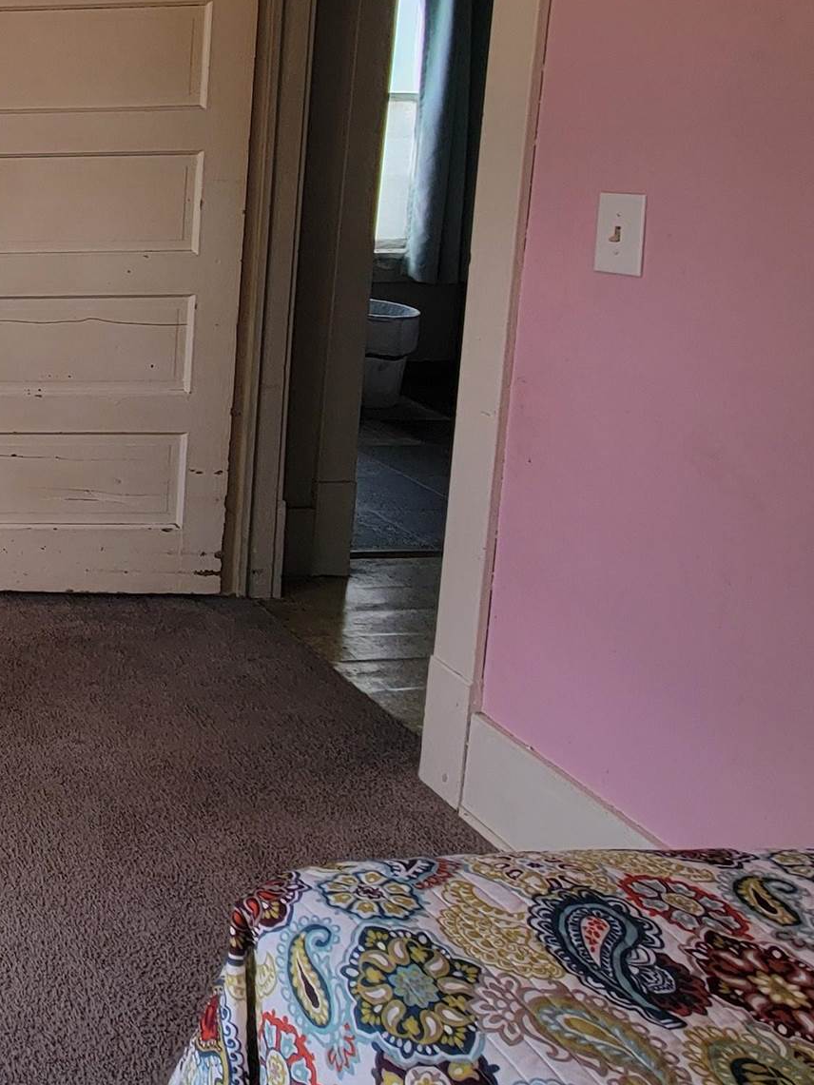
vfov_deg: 50.3
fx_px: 1097
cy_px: 264
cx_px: -388
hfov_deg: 28.1
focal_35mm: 35
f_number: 2.2
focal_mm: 2.2
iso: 50
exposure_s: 1/200
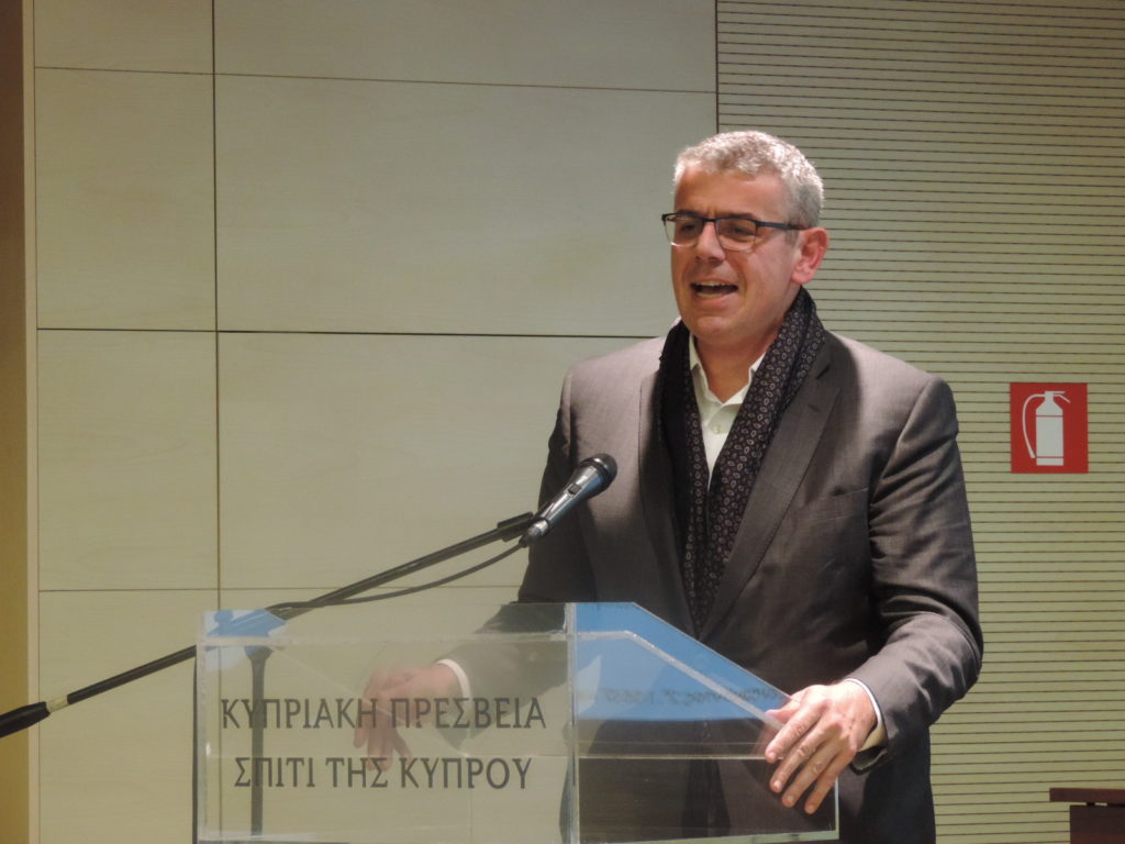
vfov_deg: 8.7
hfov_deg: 11.6
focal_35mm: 170
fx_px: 5525
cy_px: 422
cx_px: 562
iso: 800
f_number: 4.5
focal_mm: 30.3
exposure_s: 1/25
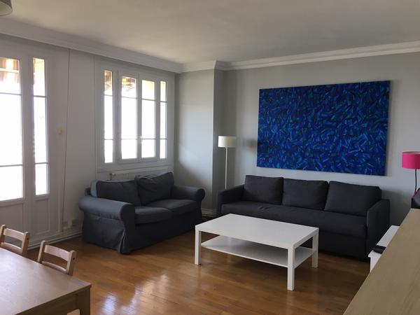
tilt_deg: -4.7
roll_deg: -1.7
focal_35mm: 29
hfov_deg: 61.7
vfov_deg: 48.2
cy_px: 158
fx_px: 352
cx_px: 210
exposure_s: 1/33
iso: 32
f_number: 2.2
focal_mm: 4.15
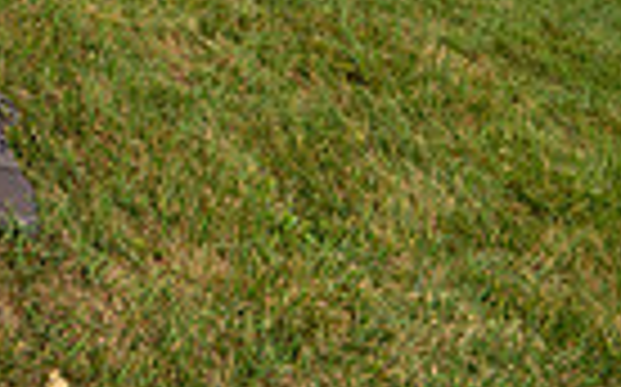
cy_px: -518
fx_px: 1353
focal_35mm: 80
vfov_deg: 12.8
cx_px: -36
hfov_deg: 24.4
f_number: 8
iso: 100
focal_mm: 24
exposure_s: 1/250
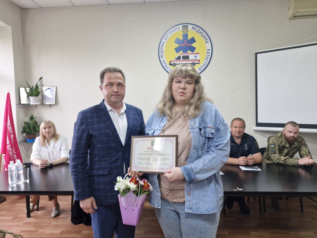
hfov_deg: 73.9
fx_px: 211
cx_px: 158
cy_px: 119
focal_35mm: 23
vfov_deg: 58.9
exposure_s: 1/100
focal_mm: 5.54
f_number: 1.8
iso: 250
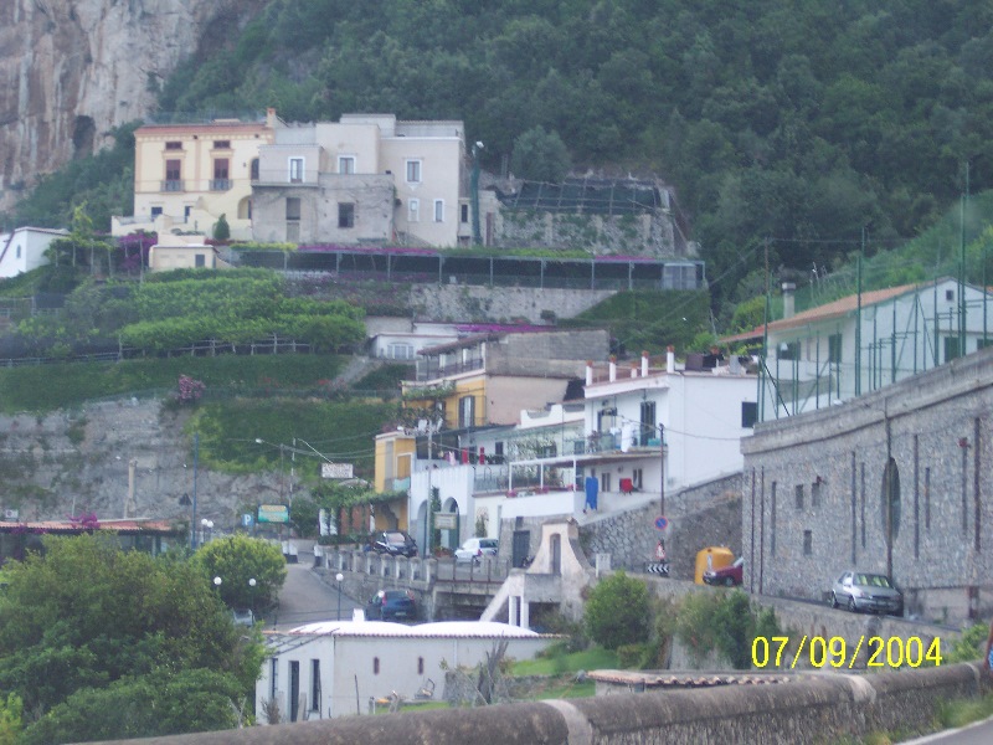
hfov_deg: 19.4
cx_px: 496
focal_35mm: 101
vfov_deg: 14.6
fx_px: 2897
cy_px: 372
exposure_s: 1/125
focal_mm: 21.3
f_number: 4.8
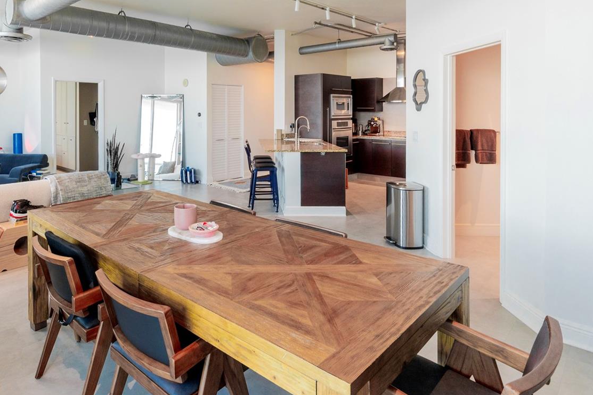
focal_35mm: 24
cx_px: 238
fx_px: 391
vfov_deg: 52.0
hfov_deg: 73.6
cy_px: 112
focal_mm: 11
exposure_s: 1/25
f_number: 7.1
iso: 320
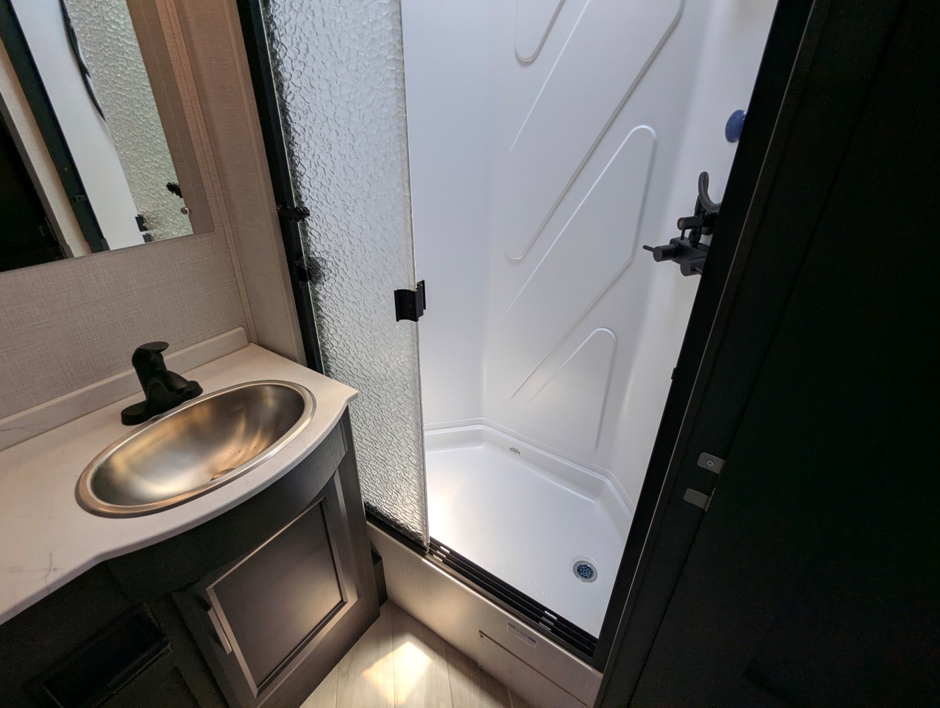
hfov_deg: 94.4
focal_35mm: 16
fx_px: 435
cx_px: 470
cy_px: 354
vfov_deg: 78.2
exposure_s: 1/197
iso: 61
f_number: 2.2
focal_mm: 2.35
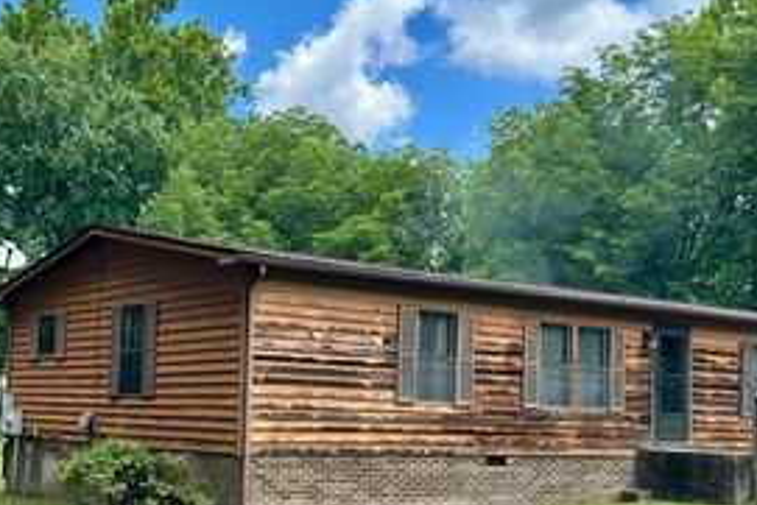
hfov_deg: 42.6
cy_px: 269
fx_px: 968
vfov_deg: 29.3
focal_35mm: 46
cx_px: 430
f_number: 1.78
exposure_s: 1/1845
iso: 80
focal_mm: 6.86
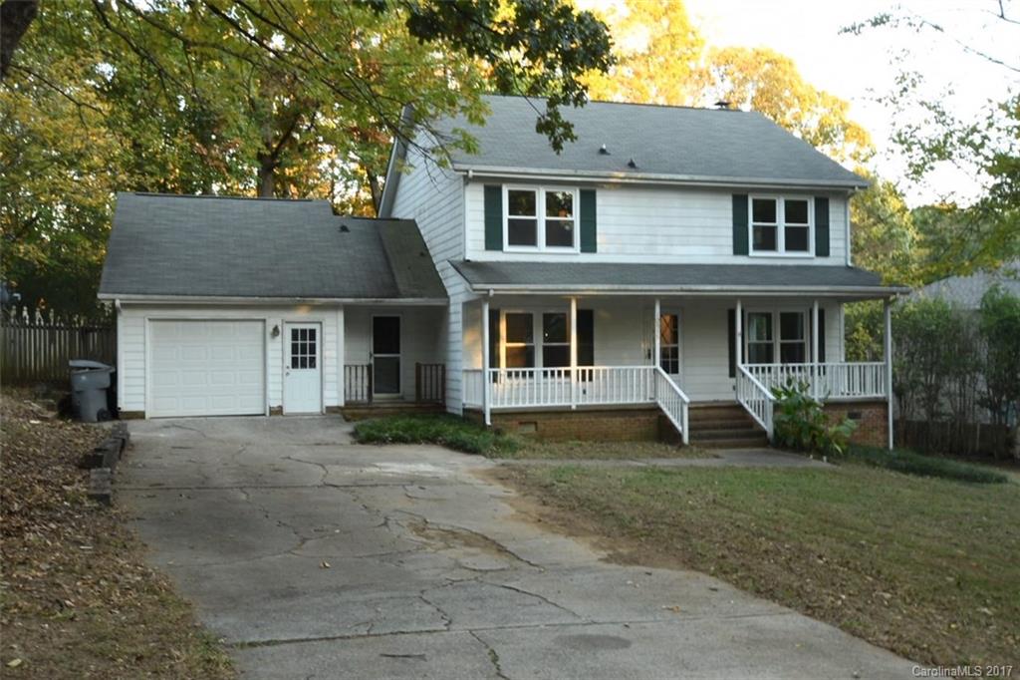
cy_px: 340
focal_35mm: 36
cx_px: 510
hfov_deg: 53.1
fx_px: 1020
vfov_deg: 36.8
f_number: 20
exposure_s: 1/8
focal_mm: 24
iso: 1250
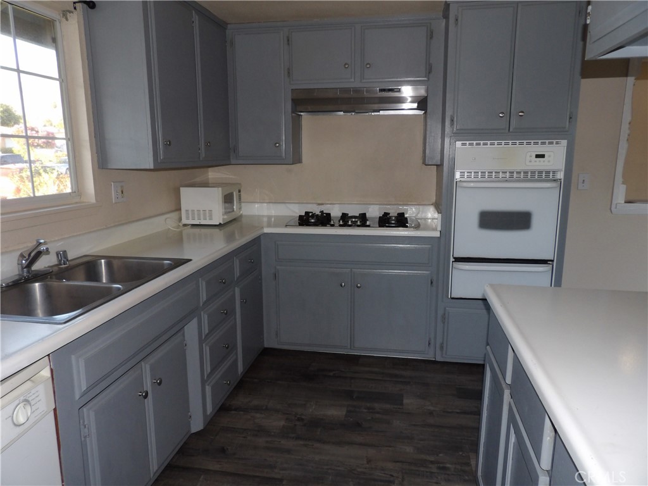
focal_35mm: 24
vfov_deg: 56.8
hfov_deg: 71.6
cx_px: 324
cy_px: 243
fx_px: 449
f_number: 3.2
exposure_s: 1/60
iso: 200
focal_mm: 4.3
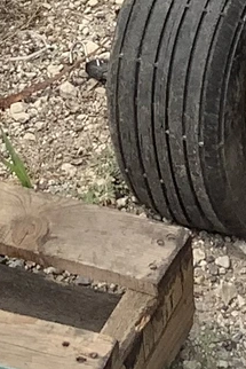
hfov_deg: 6.9
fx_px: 2048
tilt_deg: -22.4
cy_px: -398
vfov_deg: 9.5
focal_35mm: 200
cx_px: 140
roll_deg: +3.1
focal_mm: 3.3
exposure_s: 1/815
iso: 25
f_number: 2.4
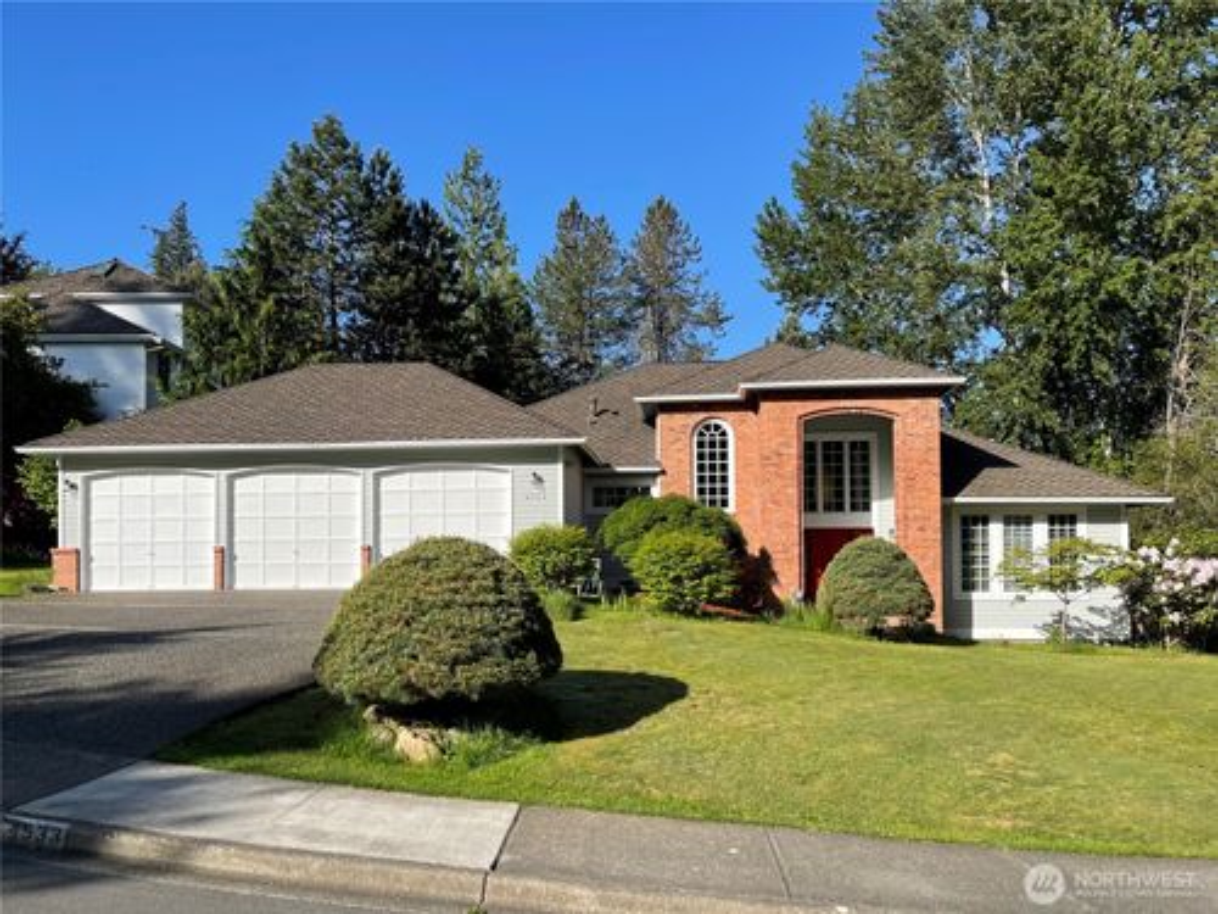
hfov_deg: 67.3
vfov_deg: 53.1
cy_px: 457
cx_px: 609
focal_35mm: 26
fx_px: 915
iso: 32
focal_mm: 5.1
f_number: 1.6
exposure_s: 1/2203
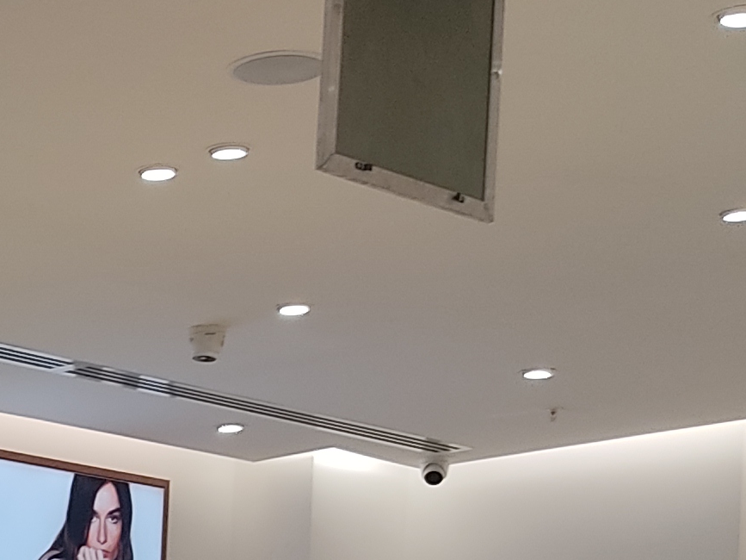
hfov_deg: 15.0
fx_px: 2586
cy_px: 1077
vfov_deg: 11.3
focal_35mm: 120
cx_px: -444
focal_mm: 4.74
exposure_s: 1/100
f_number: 1.79
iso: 123
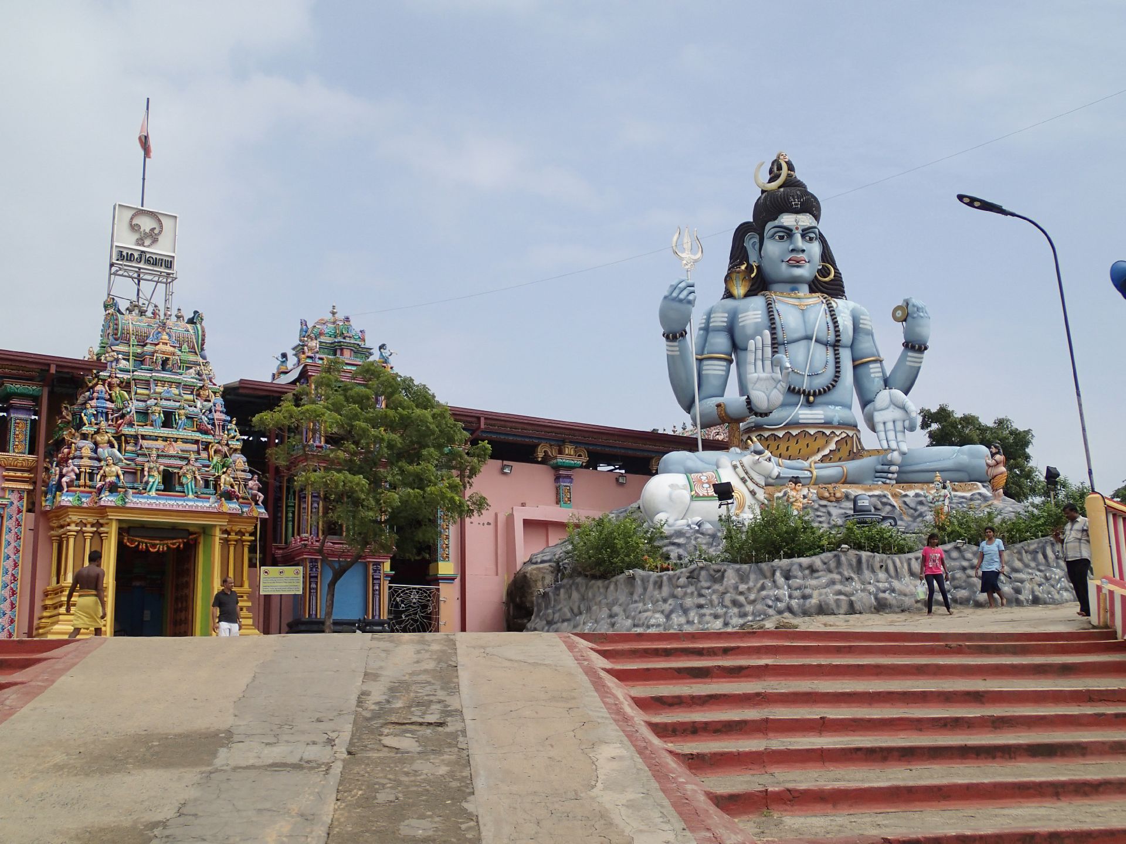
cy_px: 422
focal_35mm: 40
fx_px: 1301
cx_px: 563
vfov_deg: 36.0
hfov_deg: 46.8
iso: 100
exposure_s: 1/160
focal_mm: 7.34
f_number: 11
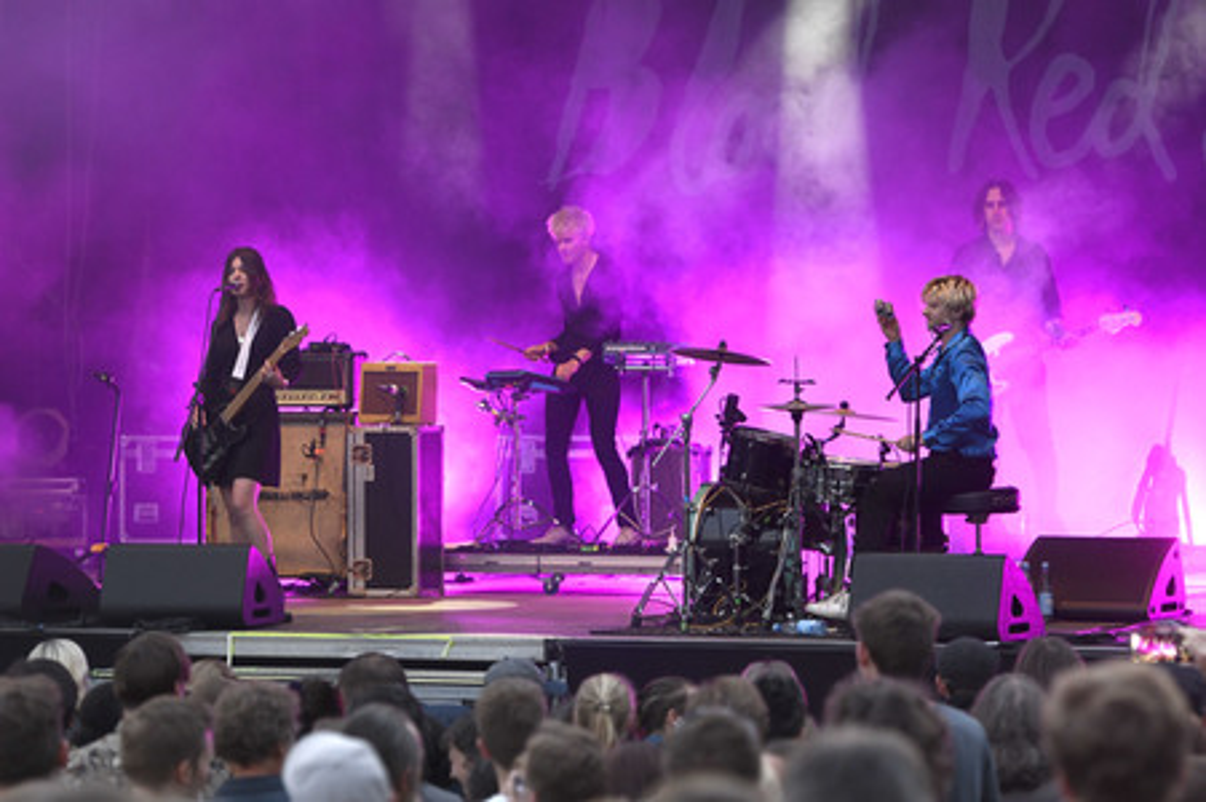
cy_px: 401
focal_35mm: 116
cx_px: 603
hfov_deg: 17.7
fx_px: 3883
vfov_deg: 11.8
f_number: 3.5
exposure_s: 1/160
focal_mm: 116
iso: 1250
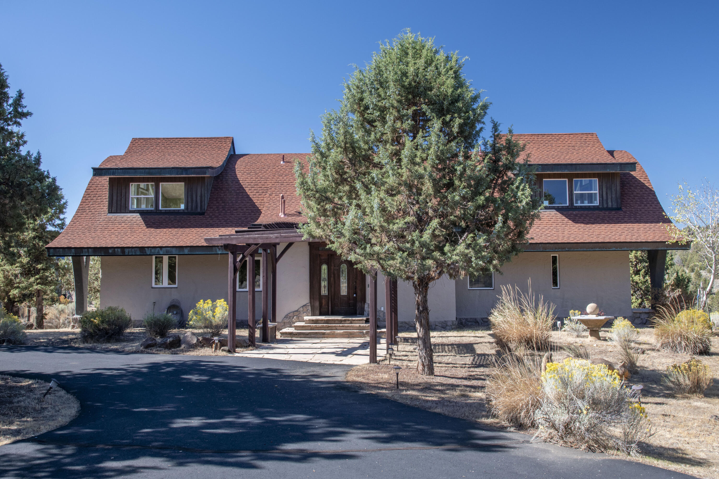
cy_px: 240
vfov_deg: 42.3
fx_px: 619
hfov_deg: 60.3
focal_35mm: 31
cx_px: 360
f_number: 11
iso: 200
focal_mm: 31
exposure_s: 1/60
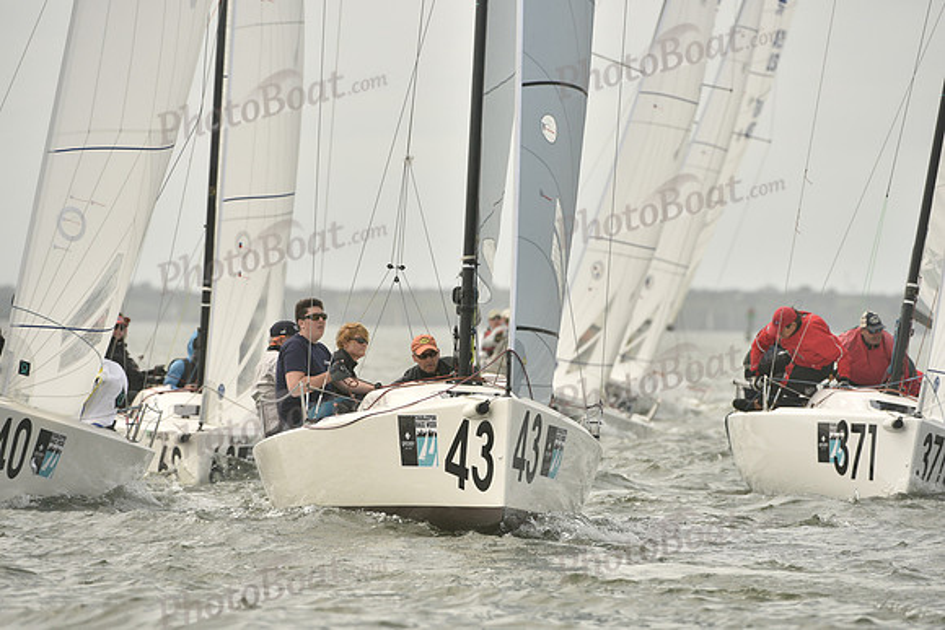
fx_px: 7876
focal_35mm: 300
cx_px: 472
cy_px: 315
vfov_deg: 4.6
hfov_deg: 6.9
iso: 320
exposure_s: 1/1250
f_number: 6.3
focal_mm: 300
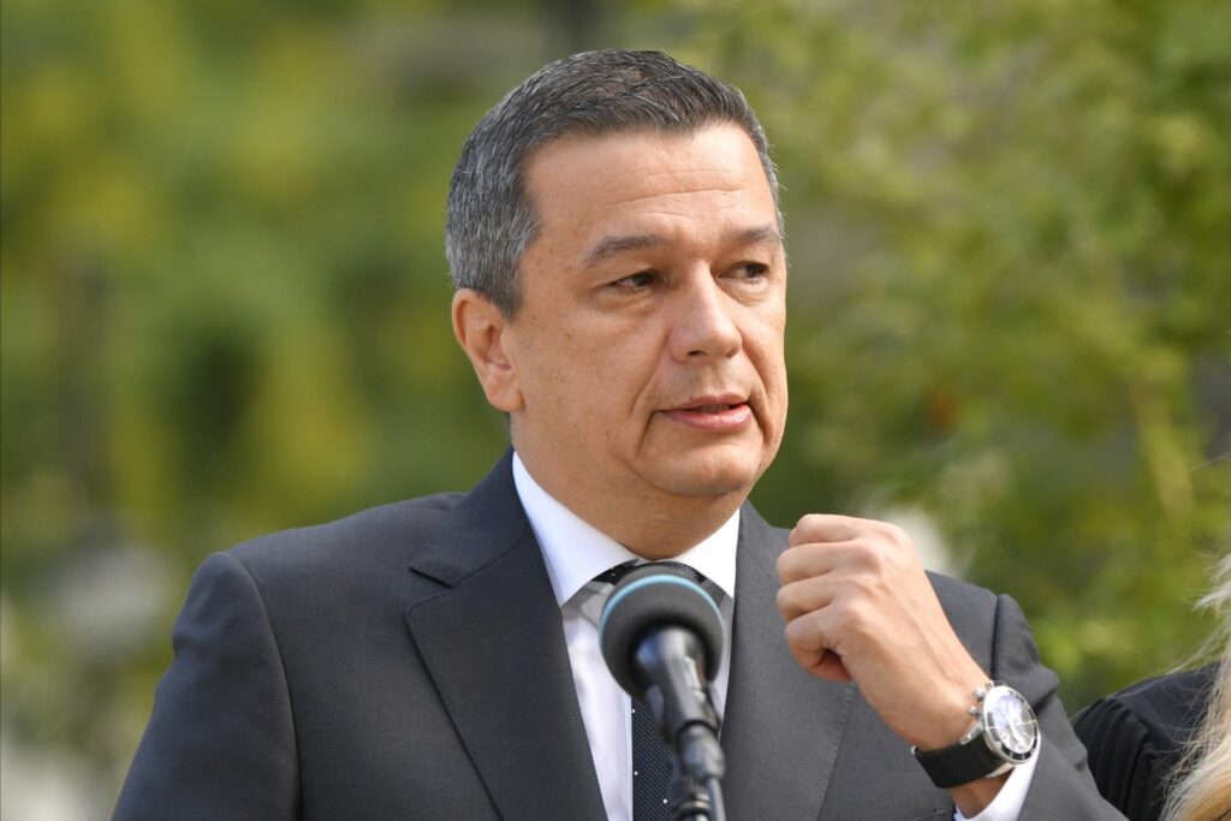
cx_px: 616
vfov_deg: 10.2
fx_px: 4617
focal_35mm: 135
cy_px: 410
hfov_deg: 15.2
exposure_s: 1/1000
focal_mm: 135
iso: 320
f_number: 2.8
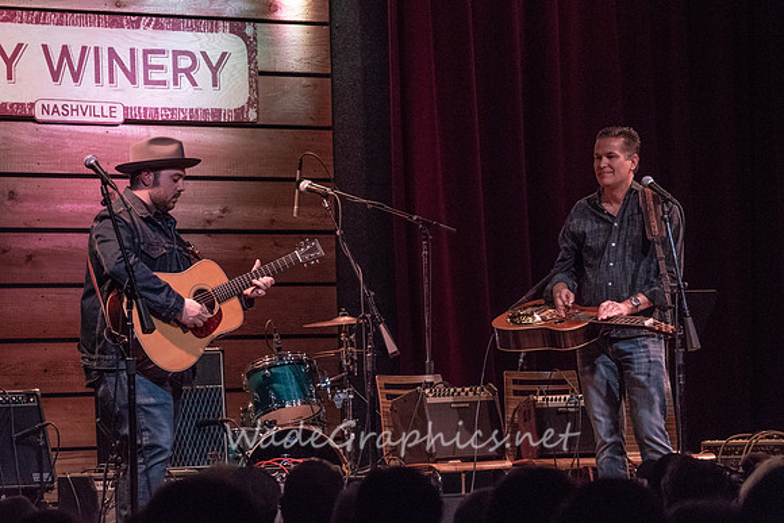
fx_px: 3877
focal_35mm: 178
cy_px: 262
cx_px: 392
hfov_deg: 11.5
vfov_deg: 7.7
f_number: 8
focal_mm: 178
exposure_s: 1/125
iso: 6400
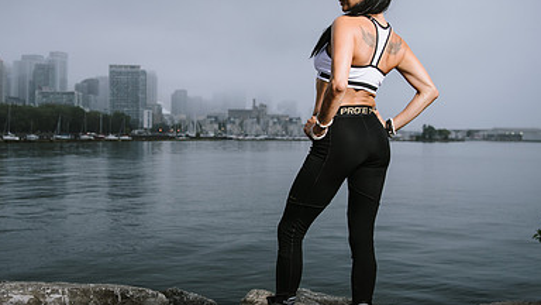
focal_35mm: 50
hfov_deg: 41.1
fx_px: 717
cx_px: 217
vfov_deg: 24.0
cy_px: 155
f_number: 3.2
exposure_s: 1/60
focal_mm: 31
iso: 200
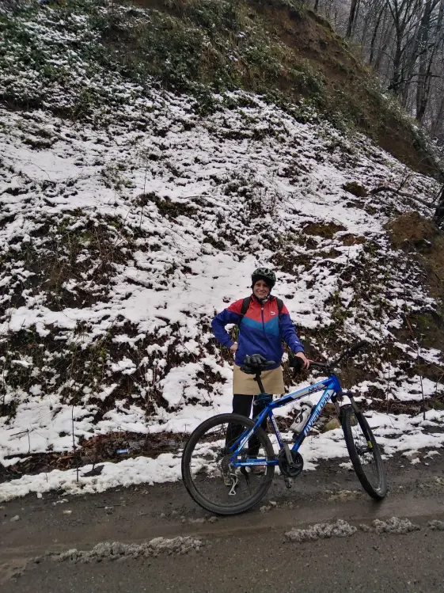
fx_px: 445
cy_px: 296
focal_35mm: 26
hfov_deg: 53.0
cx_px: 222
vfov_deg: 67.3
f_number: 1.8
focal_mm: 3.59
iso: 100
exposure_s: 1/760
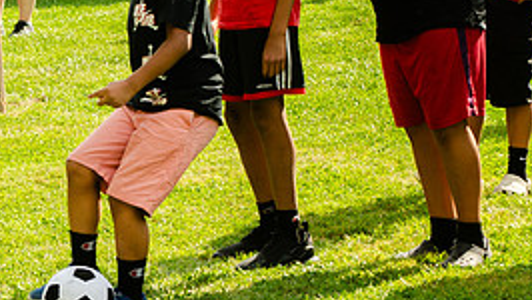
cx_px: 50
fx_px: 2992
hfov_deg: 10.1
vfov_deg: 5.7
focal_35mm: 212
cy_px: 68
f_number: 8
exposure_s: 1/250
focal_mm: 62
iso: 125
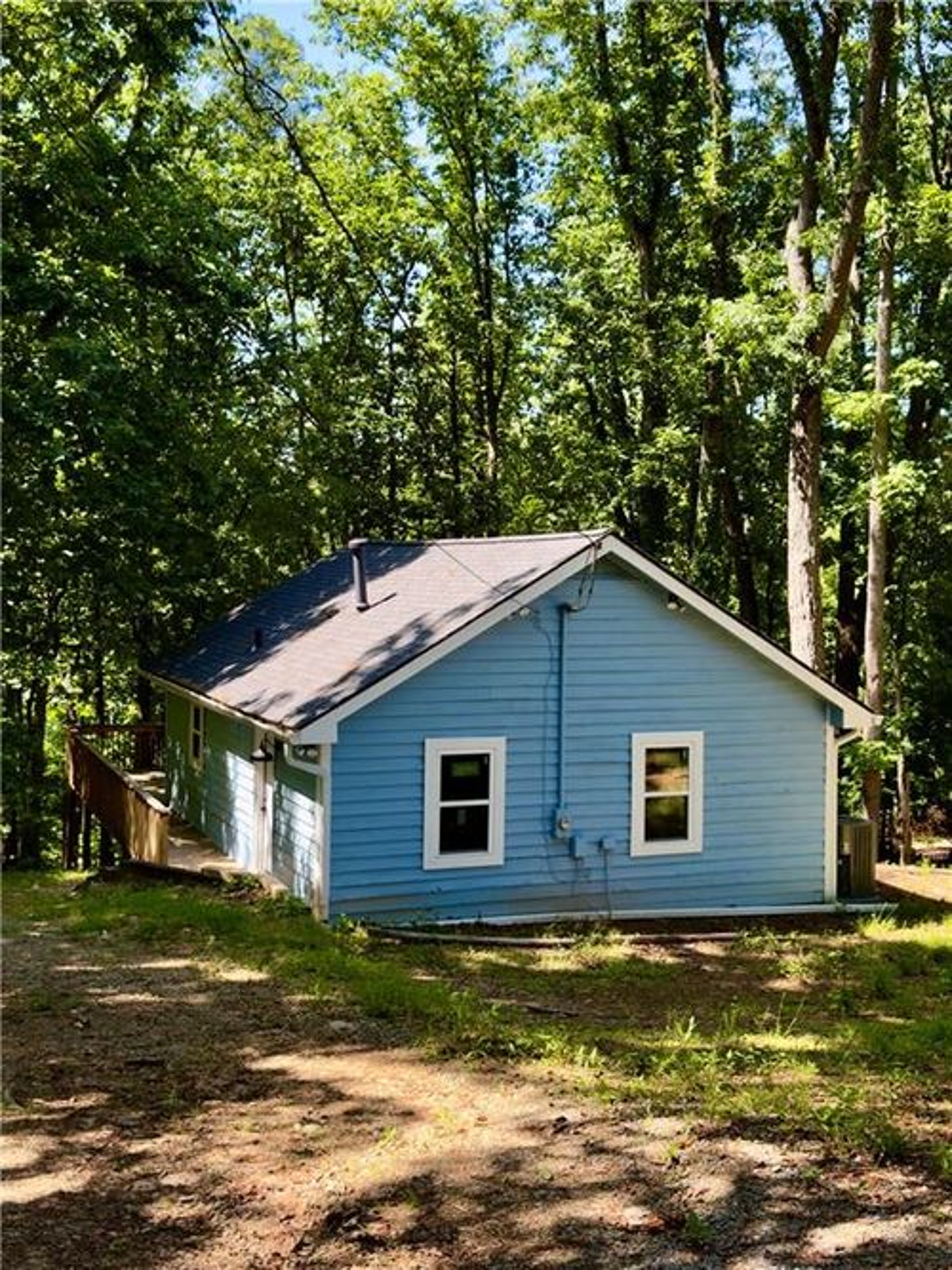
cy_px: 635
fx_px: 1504
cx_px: 476
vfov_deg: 45.8
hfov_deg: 35.1
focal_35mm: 41
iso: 100
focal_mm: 6.76
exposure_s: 1/532
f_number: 1.78
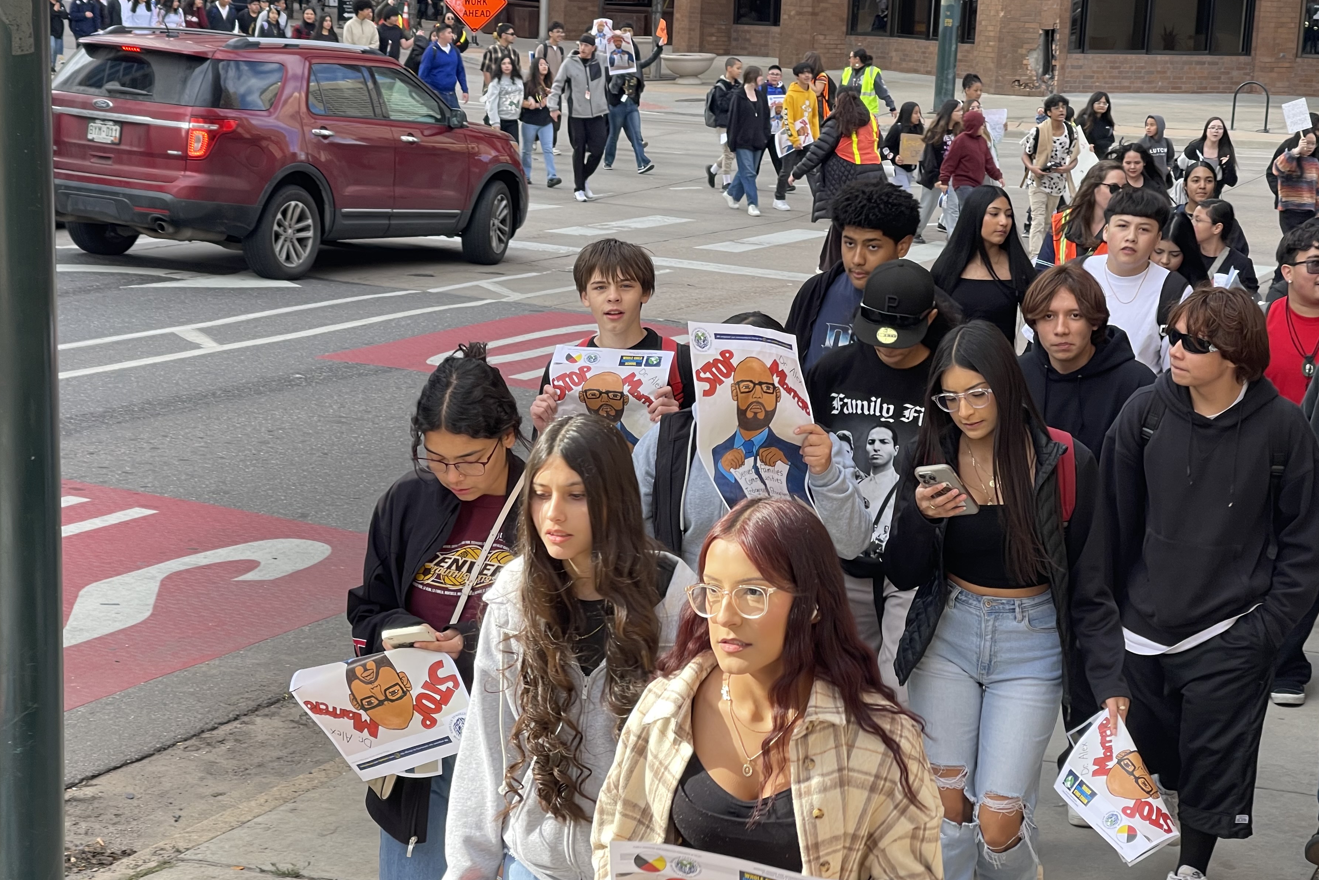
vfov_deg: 18.2
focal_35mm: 75
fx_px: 2748
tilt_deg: -12.2
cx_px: 667
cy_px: 532
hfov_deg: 27.0
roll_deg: -2.4
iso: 25
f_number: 2.2
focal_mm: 7.5
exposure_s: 1/99
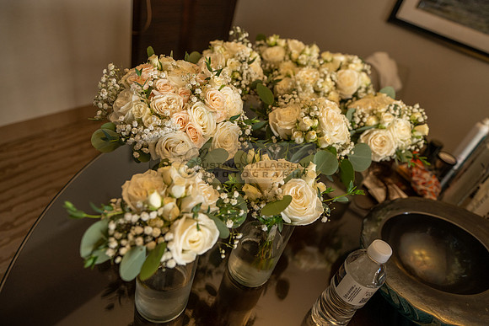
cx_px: 244
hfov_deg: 73.7
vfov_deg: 53.2
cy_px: 163
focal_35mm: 24
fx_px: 326
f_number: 2.8
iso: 800
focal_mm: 24
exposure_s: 1/400
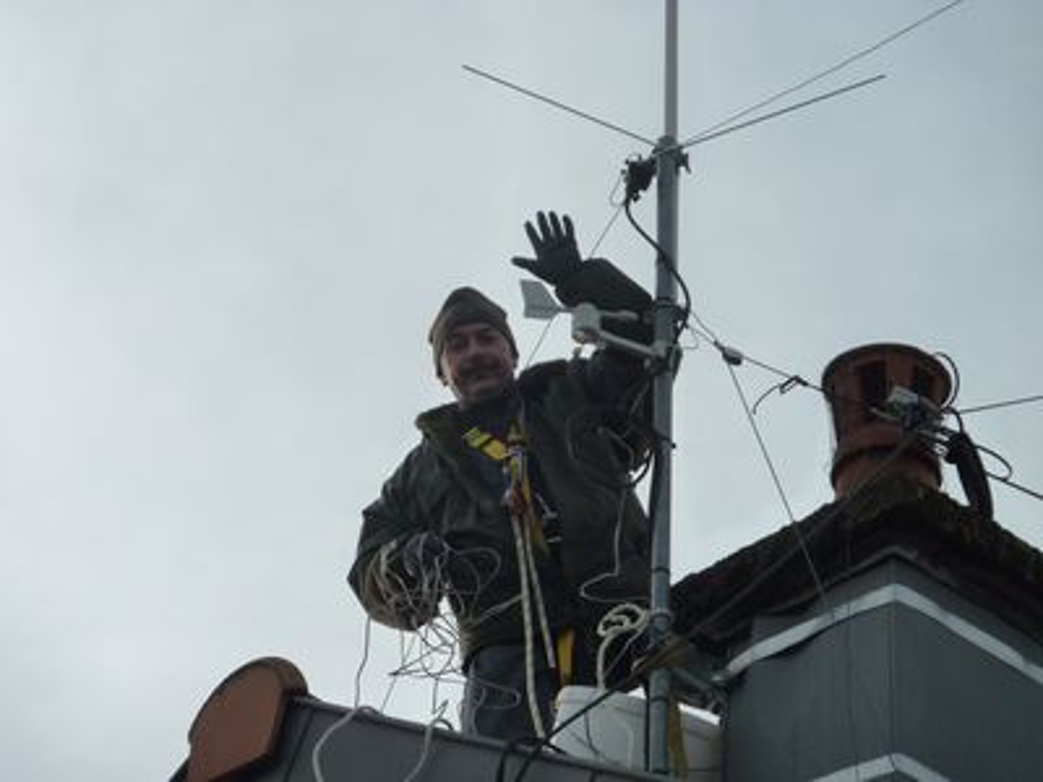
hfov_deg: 10.1
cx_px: 522
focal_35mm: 196
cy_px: 391
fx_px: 5906
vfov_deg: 7.6
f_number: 4.5
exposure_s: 1/400
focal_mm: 32.1
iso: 125
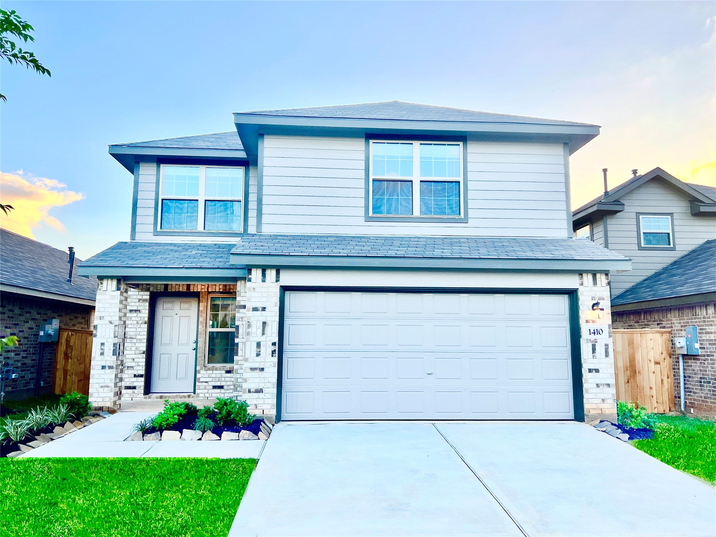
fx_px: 538
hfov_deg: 67.3
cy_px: 268
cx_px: 358
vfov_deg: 53.1
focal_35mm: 26
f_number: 1.5
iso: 50
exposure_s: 1/833
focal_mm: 5.7
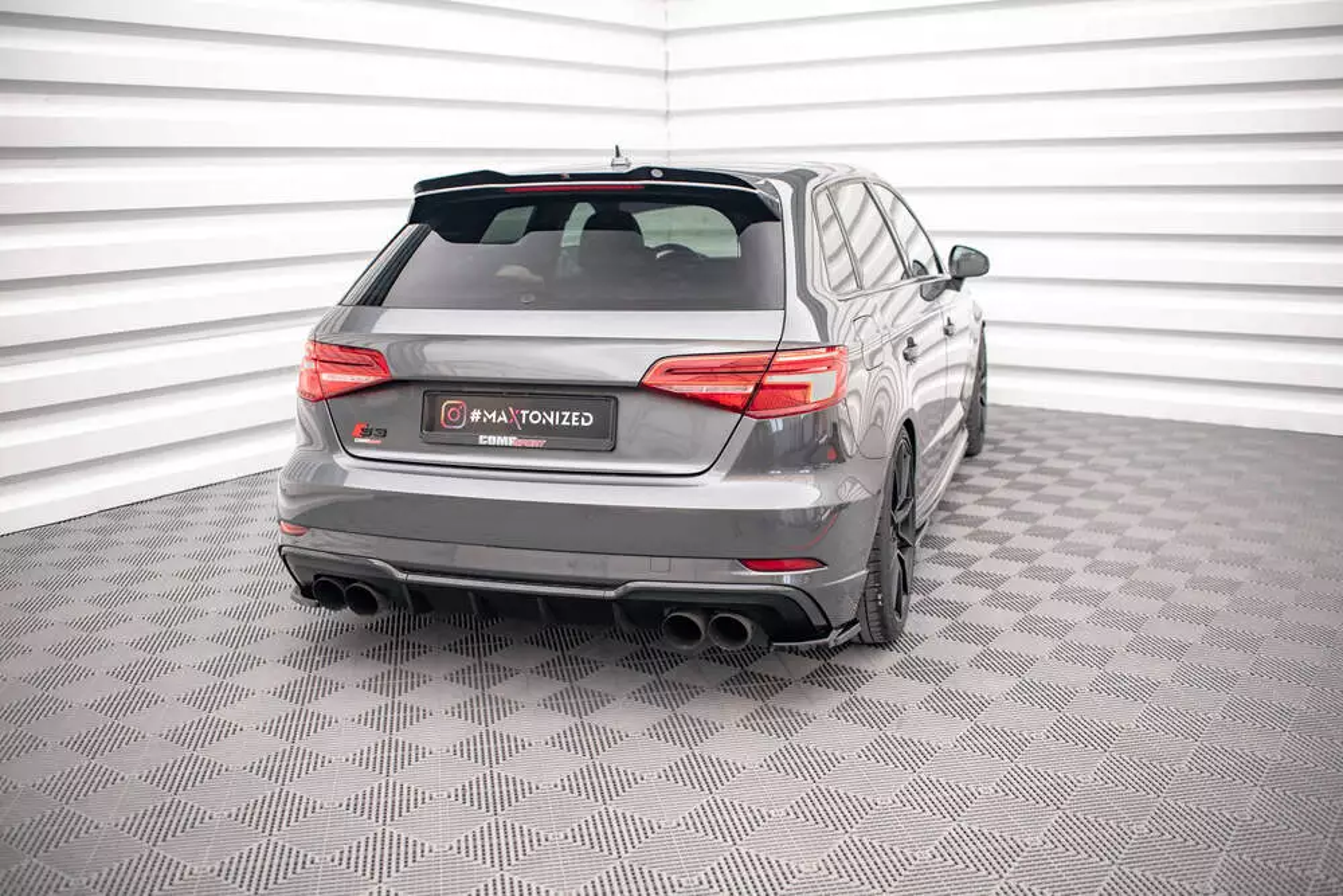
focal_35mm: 35
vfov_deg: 37.7
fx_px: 1313
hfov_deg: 54.2
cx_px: 672
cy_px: 448
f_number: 2.2
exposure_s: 1/80
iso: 1000
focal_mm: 35
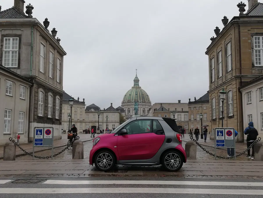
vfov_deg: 36.0
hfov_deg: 46.8
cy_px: 99
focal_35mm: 40
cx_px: 132
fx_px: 304
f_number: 2.2
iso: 50
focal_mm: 3.81
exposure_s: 1/204
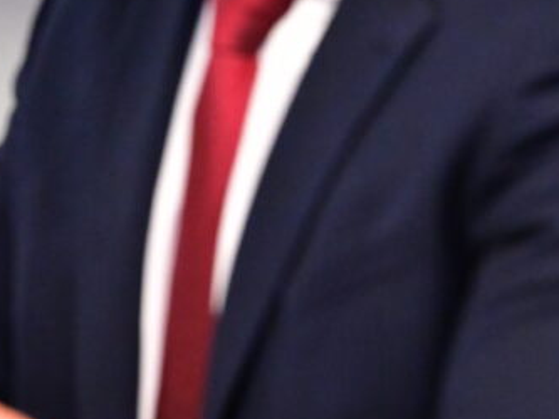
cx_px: -200
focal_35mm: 291
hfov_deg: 6.7
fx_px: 4701
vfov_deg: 5.1
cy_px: -79
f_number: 4
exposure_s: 1/320
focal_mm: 84
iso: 8000
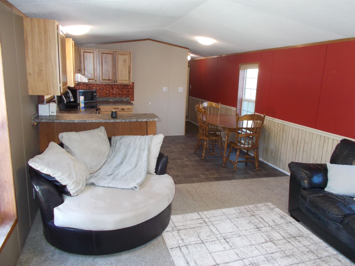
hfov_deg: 67.3
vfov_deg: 53.1
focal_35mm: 26
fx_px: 267
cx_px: 178
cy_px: 133
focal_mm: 4.6
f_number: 3.2
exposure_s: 1/25
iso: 250
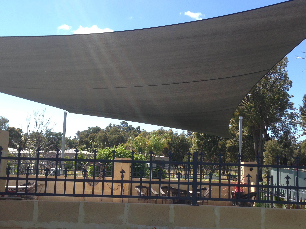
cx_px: 171
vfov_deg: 32.8
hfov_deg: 42.9
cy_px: 130
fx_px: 389
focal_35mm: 44
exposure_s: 1/797
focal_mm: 4.13
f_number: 2.4
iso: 50
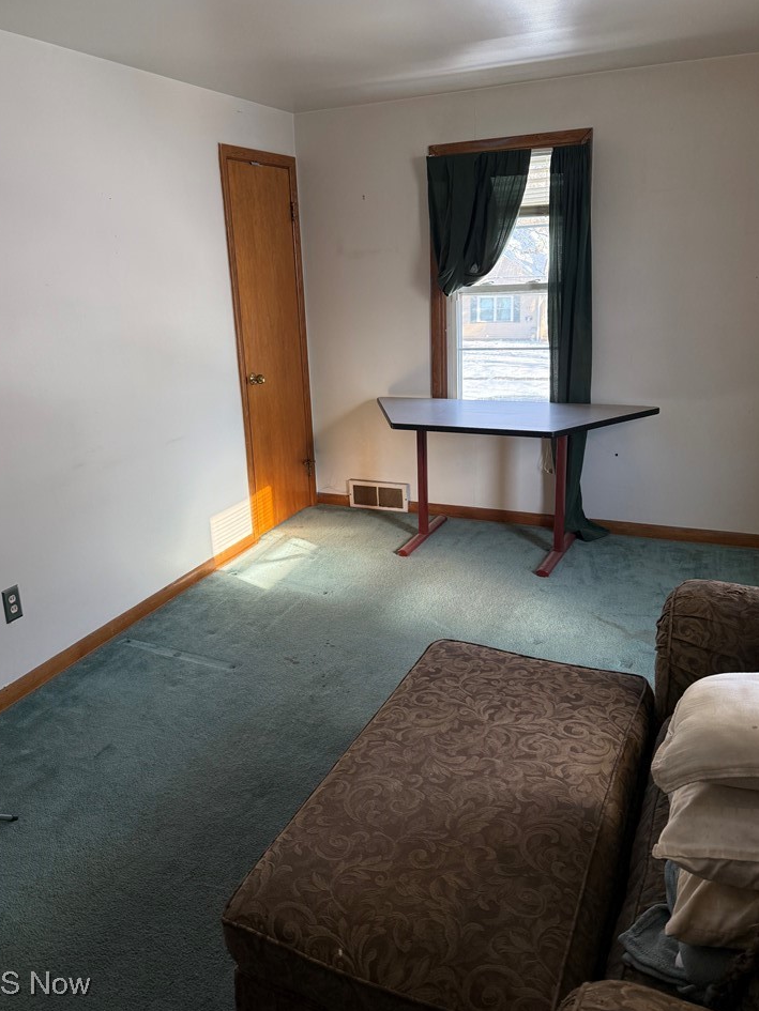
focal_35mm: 26
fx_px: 760
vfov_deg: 67.2
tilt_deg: -13.4
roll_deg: +2.7
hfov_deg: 53.1
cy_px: 466
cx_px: 361
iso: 200
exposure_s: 1/143
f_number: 1.78
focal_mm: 6.76
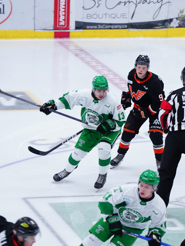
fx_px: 2060
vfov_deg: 6.9
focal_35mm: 289
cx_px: 110
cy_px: 123
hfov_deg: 5.1
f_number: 2.8
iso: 640
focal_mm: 200
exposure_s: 1/200
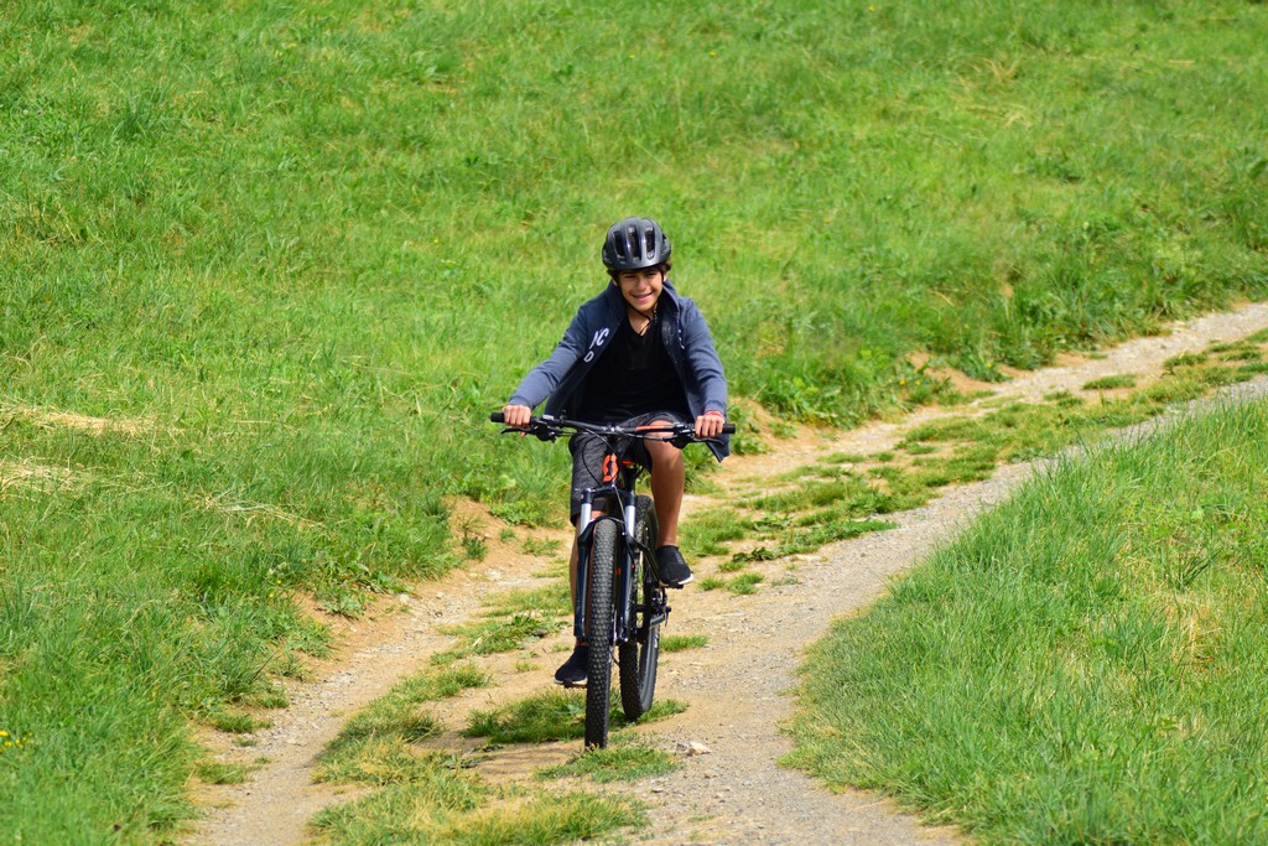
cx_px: 634
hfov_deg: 10.2
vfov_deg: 6.8
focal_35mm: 202
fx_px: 7133
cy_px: 423
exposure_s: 1/1250
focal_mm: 135
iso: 220
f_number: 4.2
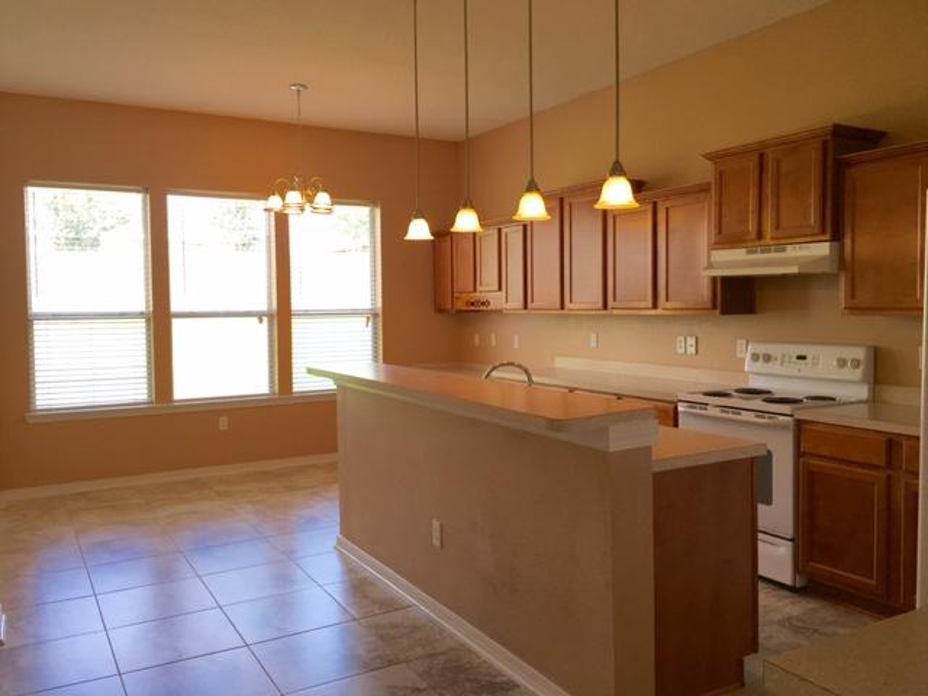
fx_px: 777
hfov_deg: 61.7
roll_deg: +0.6
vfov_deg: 48.2
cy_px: 348
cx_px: 464
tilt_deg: -2.6
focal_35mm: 29
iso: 40
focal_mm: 4.15
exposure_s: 1/120
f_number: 2.2
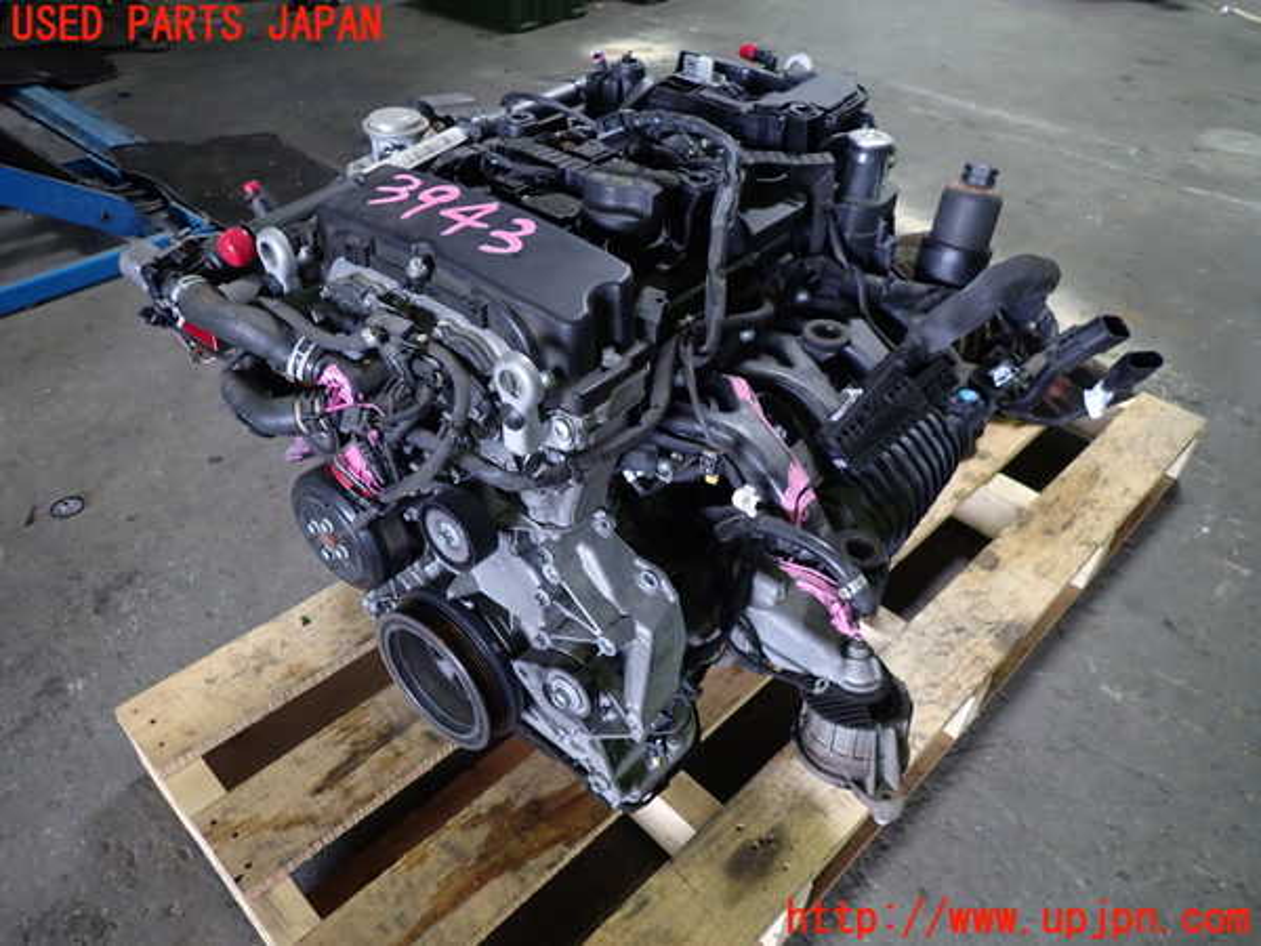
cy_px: 473
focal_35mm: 25
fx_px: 911
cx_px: 630
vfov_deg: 54.9
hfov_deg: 69.4
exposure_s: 1/30
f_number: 2
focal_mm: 4.5
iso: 200
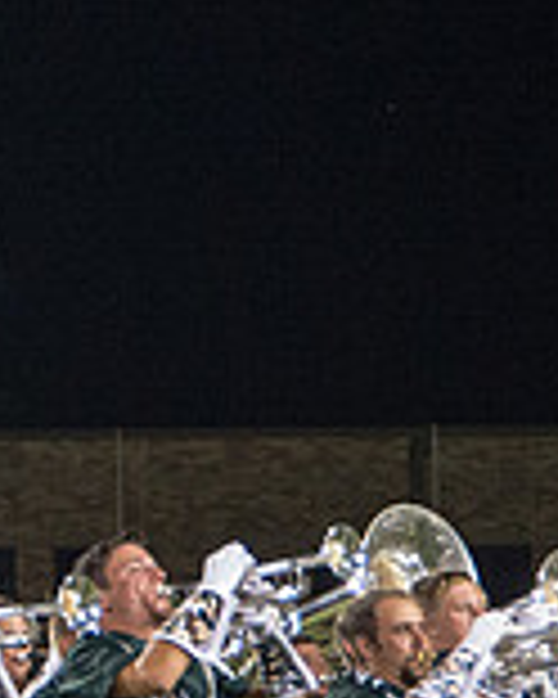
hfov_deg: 4.6
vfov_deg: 5.8
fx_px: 6936
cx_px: -263
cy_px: 403
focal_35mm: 336
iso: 5000
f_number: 5.3
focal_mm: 75
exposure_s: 1/160
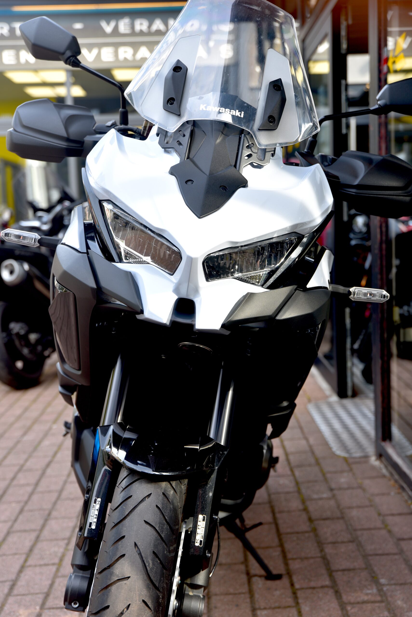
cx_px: 206
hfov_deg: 22.6
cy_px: 308
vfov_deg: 33.4
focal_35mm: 60
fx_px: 1029
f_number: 4.5
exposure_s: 1/80
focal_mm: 60
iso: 100
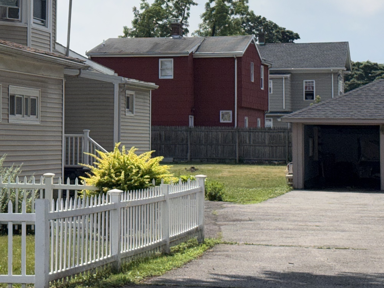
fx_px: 1165
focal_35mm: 105
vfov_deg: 14.0
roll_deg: -0.4
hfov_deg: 18.5
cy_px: 62
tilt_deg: +4.3
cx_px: 61
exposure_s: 1/7042
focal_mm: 5.96
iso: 25
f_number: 1.6
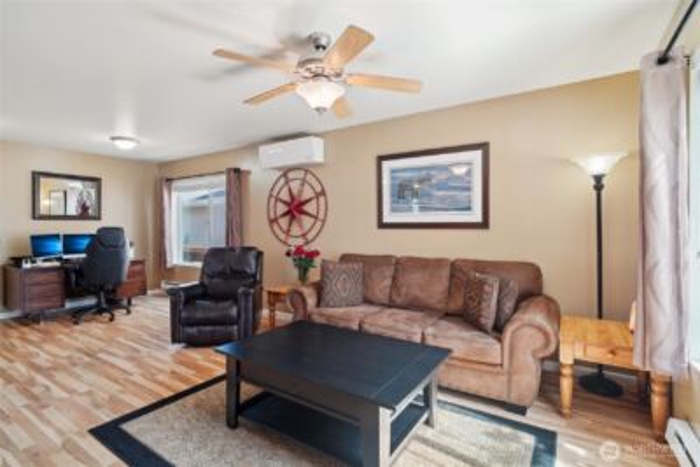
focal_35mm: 16
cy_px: 234
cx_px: 350
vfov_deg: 73.8
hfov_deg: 96.7
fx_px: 311
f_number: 8
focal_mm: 16
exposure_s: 1/25
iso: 1600
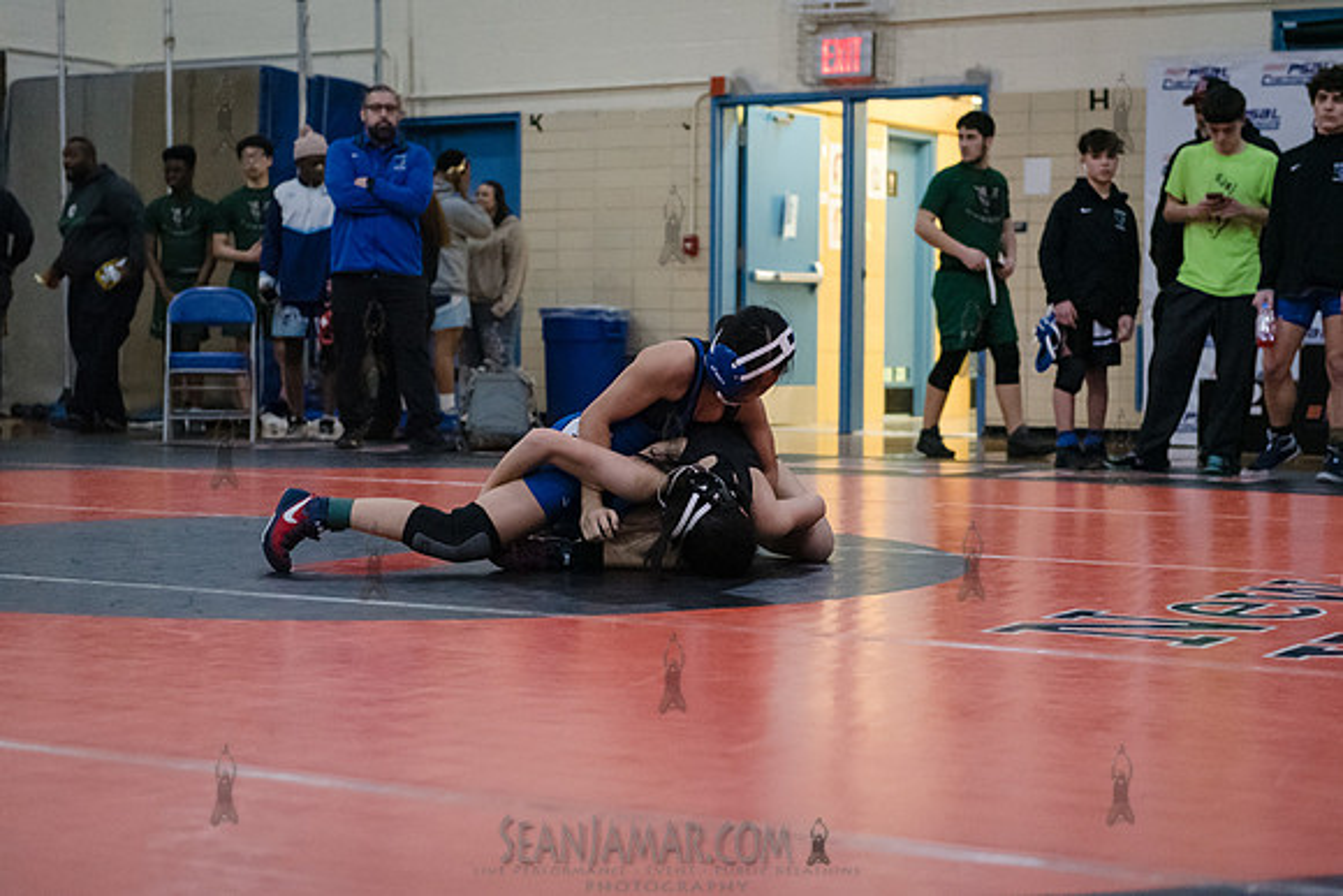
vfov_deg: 18.8
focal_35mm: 73
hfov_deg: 27.8
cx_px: 672
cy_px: 448
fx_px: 2712
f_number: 3.2
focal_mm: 70
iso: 8000
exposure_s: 1/400
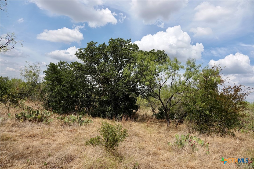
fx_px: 169
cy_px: 84
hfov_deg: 73.7
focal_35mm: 24
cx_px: 127
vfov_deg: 53.1
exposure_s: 1/800
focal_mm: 8.8
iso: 100
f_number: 4
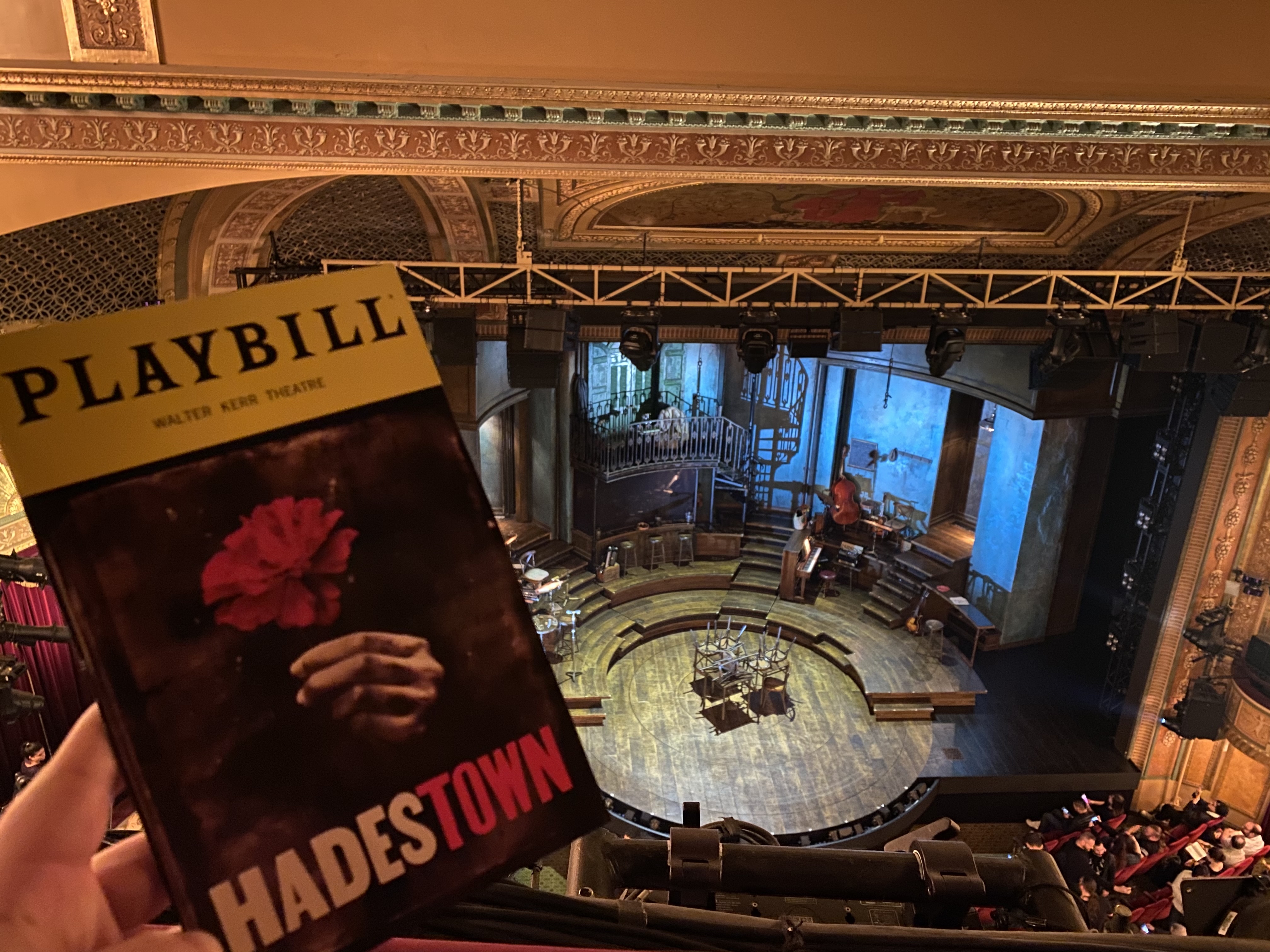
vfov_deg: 53.1
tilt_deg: -24.3
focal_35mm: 26
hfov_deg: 67.3
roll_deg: -1.4
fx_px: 954
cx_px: 635
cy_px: 476
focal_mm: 4.25
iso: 500
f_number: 1.8
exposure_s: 1/10
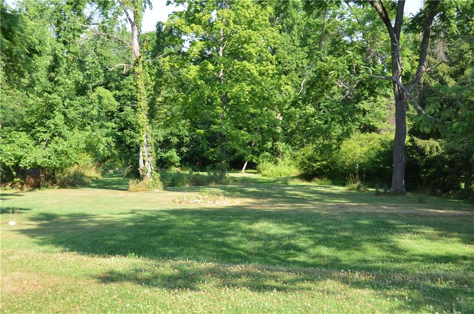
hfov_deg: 41.2
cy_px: 157
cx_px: 237
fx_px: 630
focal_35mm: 48
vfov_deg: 27.9
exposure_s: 1/180
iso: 200
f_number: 6.7
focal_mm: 32
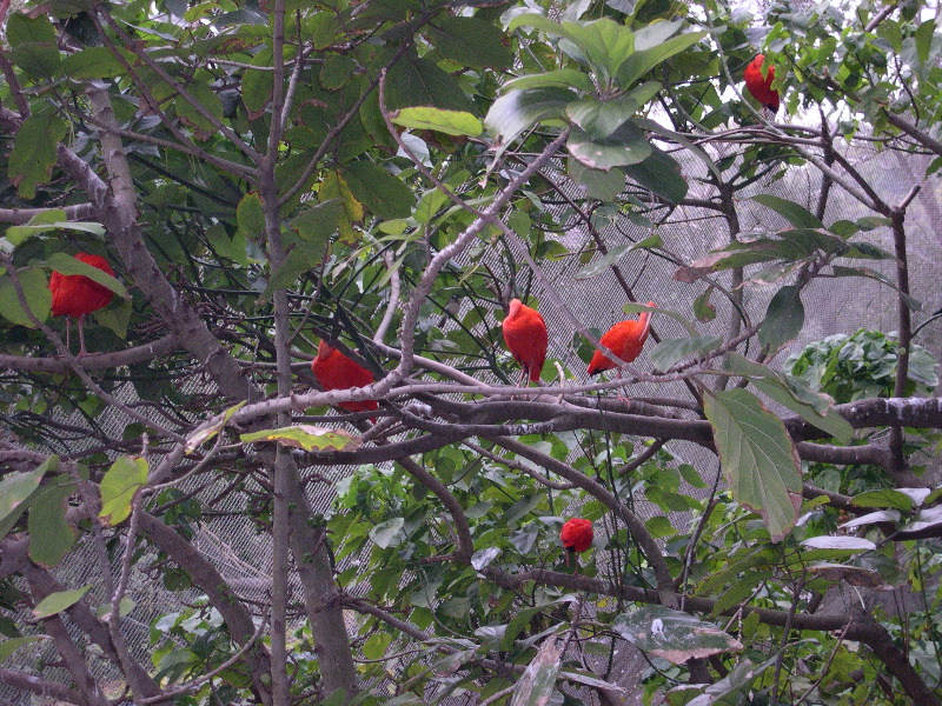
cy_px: 353
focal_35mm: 92
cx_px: 471
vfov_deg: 16.1
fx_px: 2504
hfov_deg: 21.3
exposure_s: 1/60
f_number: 4.5
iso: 400
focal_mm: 19.5
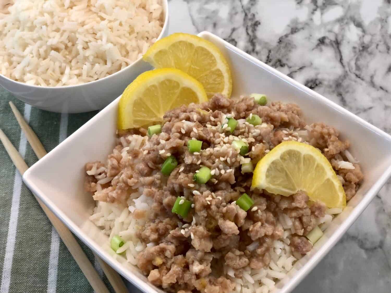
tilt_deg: -53.9
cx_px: 196
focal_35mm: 52
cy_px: 146
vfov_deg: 28.0
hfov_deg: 36.8
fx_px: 587
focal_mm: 6
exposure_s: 1/40
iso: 80
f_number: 2.4
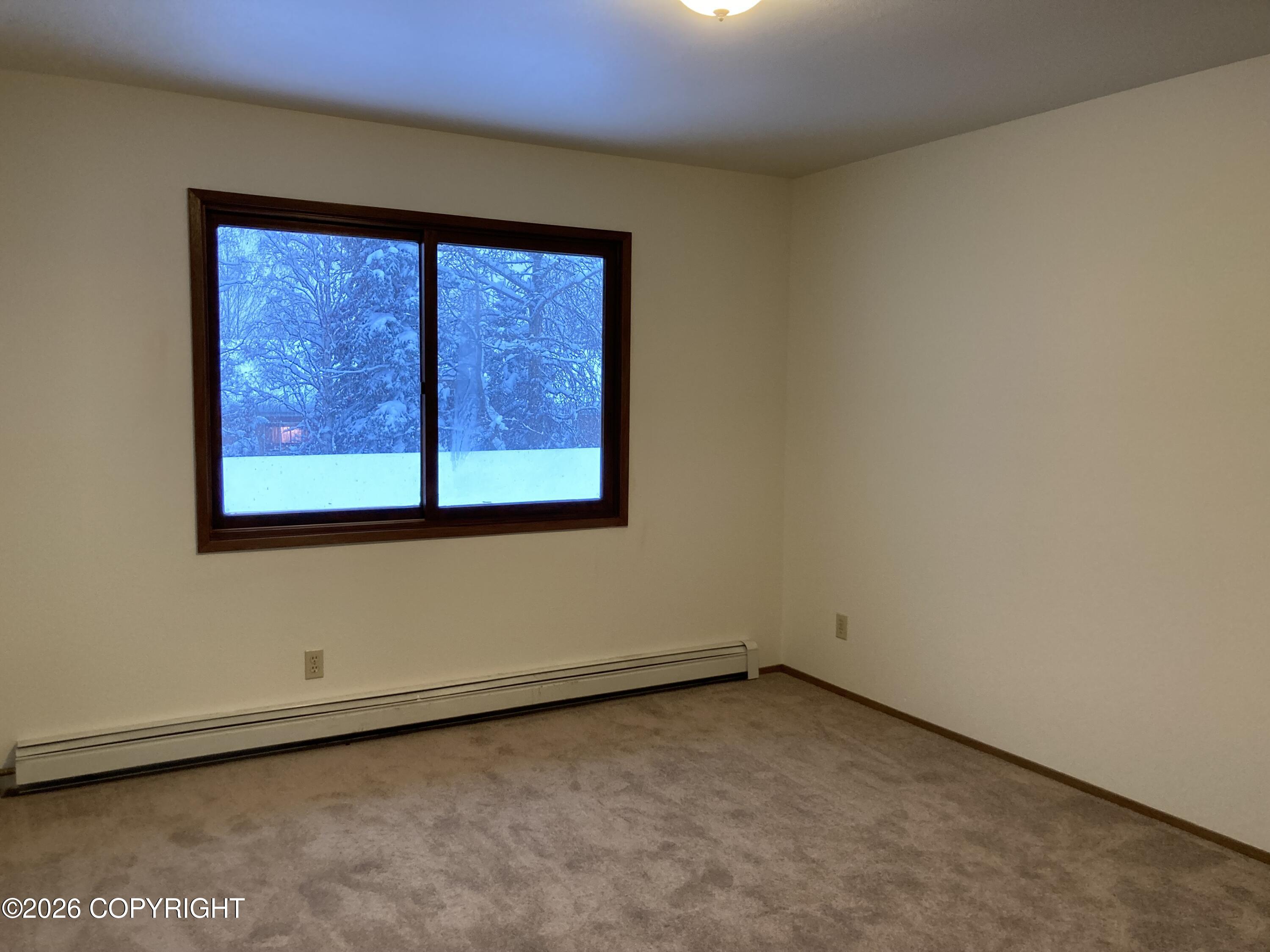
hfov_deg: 63.4
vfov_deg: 49.7
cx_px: 635
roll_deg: -0.3
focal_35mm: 28
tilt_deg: -4.8
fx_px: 1027
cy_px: 476
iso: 125
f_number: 1.8
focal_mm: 3.99
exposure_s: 1/60
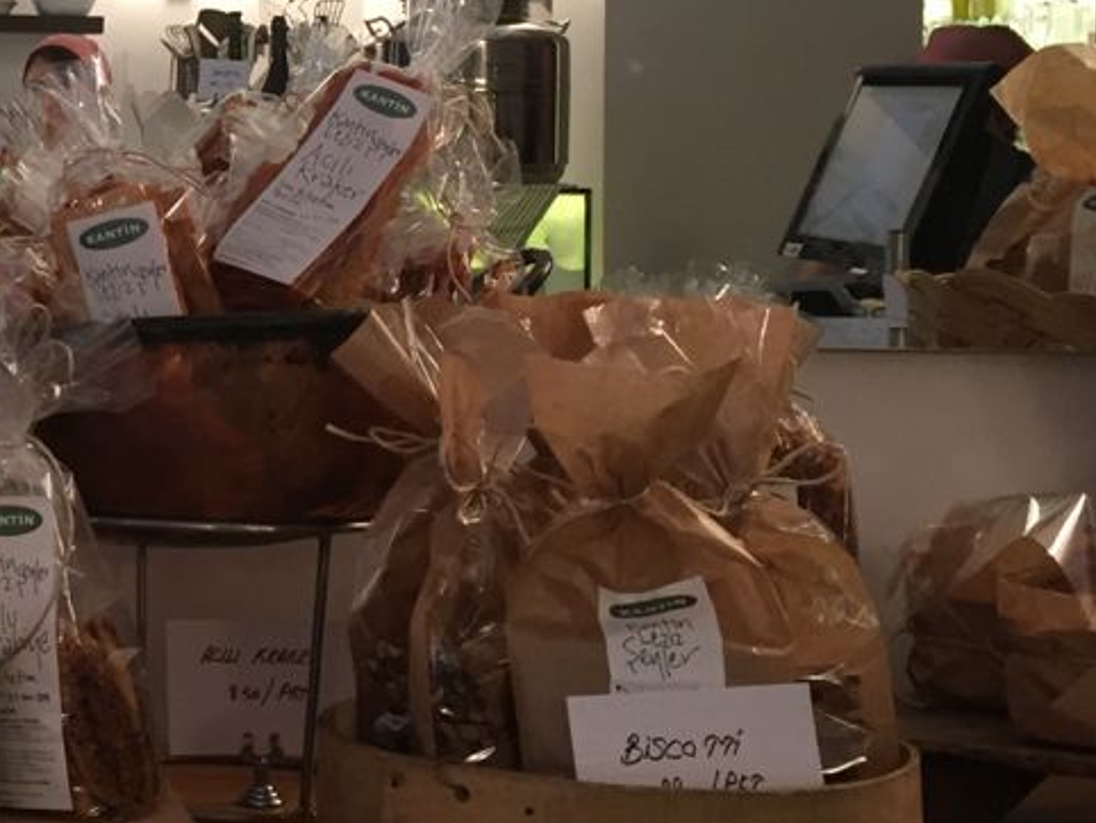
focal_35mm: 77
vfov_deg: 19.0
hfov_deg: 23.6
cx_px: -139
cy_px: 164
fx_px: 2439
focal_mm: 4.15
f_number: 2.2
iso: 64
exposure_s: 1/33
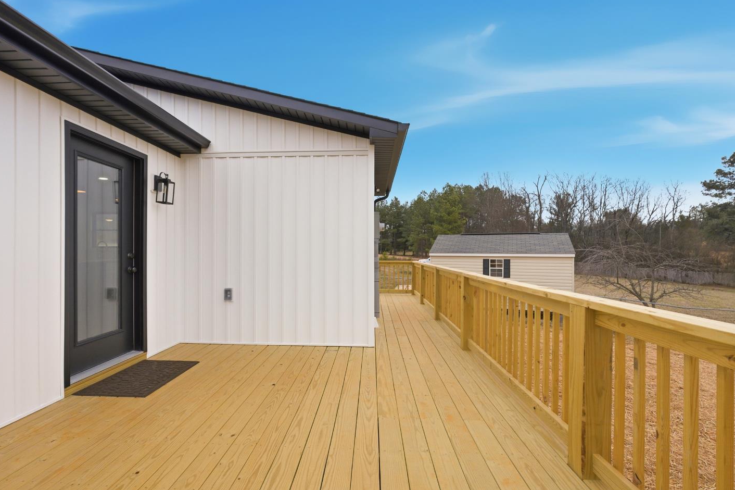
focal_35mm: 17
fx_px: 347
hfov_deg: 93.2
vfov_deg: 70.4
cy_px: 256
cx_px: 351
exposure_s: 1/8000
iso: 1600
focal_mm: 16
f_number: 6.3
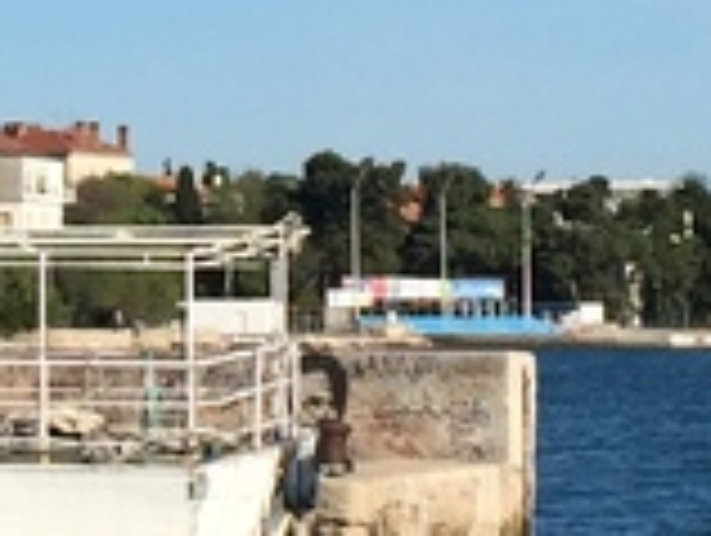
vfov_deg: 6.7
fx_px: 4526
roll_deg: -0.2
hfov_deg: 8.9
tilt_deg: +5.3
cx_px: 9
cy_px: -27
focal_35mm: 220
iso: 32
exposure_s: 1/2825
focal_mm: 4.15
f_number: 2.2
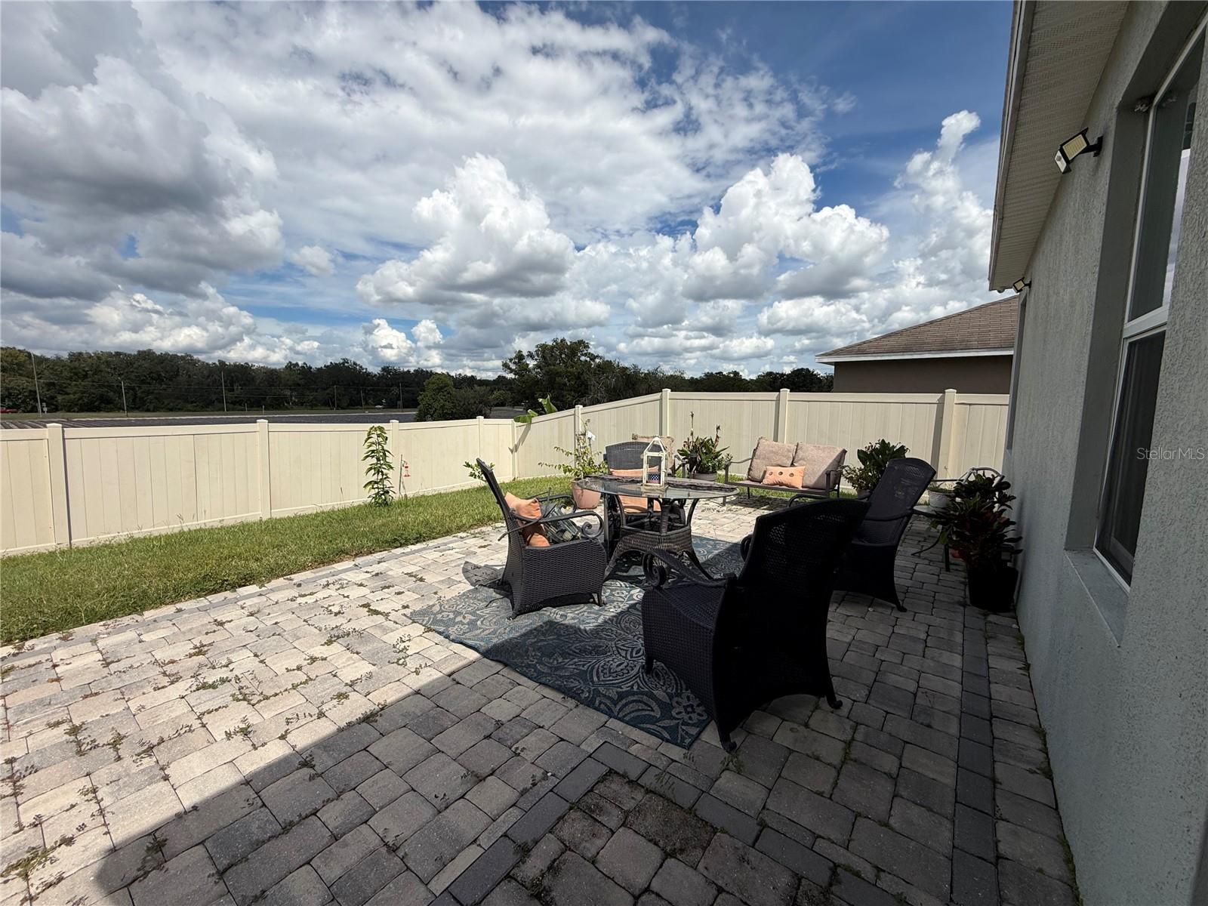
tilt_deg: -6.9
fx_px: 489
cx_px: 604
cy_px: 453
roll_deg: +0.1
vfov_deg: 85.7
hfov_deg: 102.1
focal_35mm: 14
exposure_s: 1/1656
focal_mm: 2.22
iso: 20
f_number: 2.2
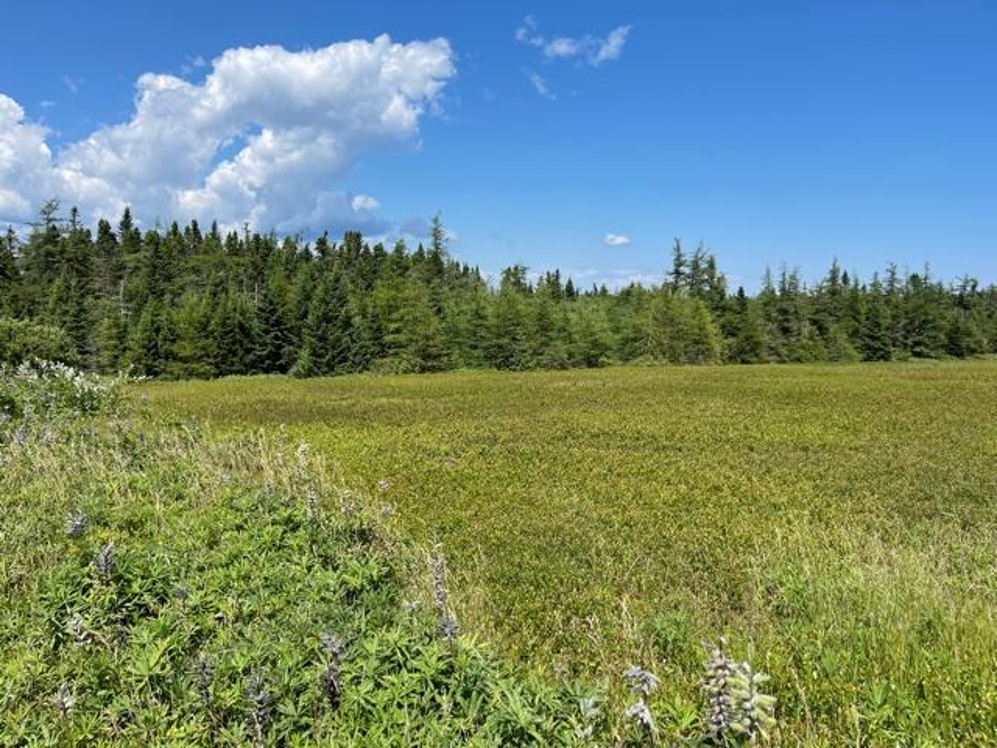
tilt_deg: -6.2
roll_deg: -0.3
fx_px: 749
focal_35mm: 26
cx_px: 498
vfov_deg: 53.1
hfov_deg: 67.3
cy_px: 374
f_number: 1.6
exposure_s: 1/4049
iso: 32
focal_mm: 5.1
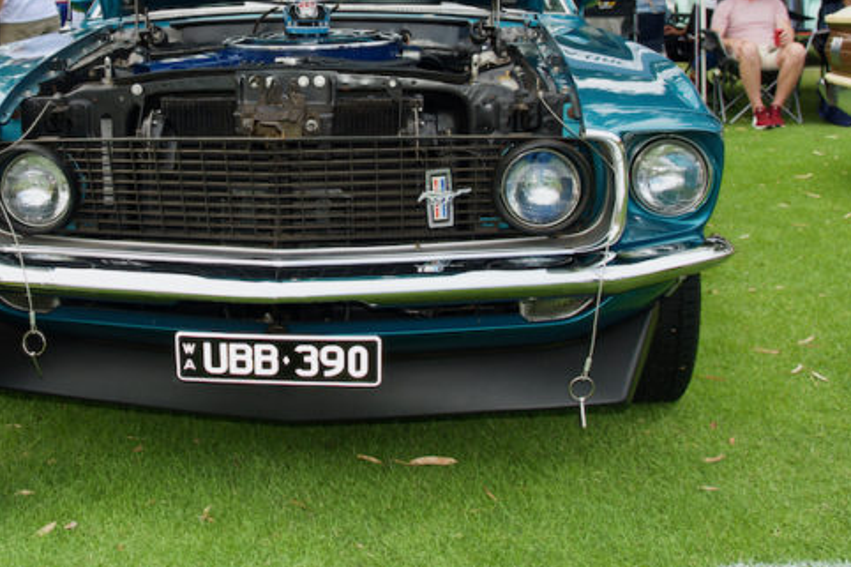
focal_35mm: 51
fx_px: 1205
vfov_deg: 25.5
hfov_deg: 38.1
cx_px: 240
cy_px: 38
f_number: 6.3
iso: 100
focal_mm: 24
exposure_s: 1/160
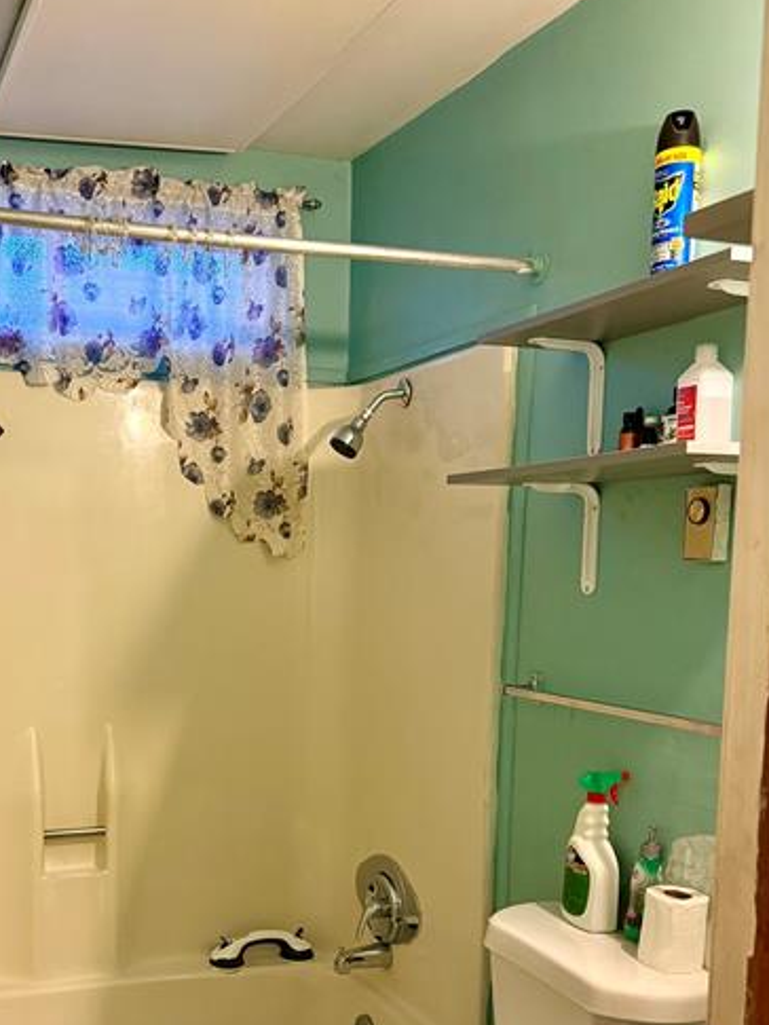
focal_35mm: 38
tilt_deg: -7.7
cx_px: 215
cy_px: 710
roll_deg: -0.8
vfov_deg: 47.9
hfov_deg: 37.0
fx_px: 1125
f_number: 1.78
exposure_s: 1/60
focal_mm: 6.76
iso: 500
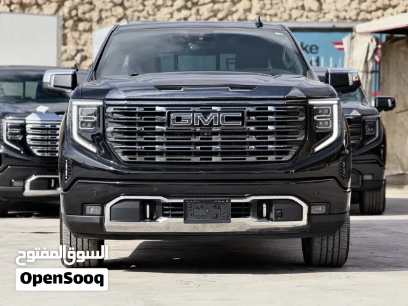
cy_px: 153
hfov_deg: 16.4
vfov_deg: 12.3
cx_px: 204
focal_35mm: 120
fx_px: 1414
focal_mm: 15.66
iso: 64
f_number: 2.8
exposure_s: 1/409
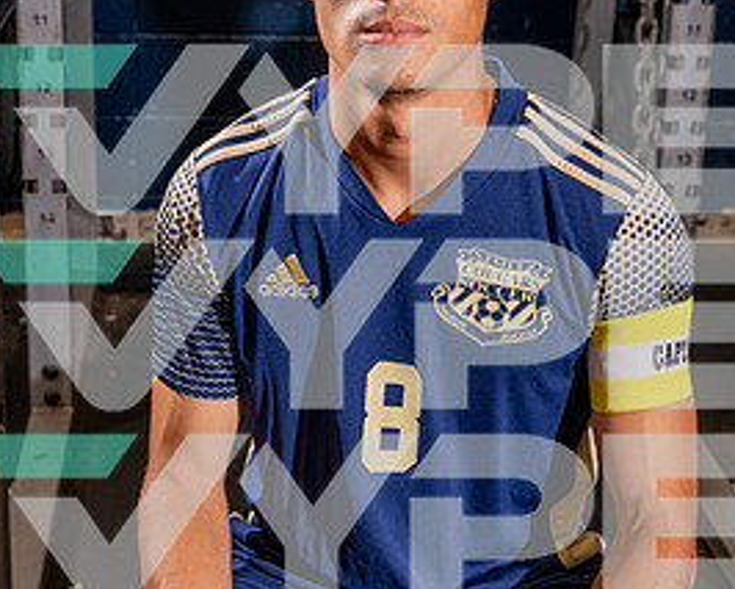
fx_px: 1828
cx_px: 384
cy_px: 326
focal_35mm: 84
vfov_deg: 18.3
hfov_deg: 22.7
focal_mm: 53
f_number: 8
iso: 1250
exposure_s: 1/250
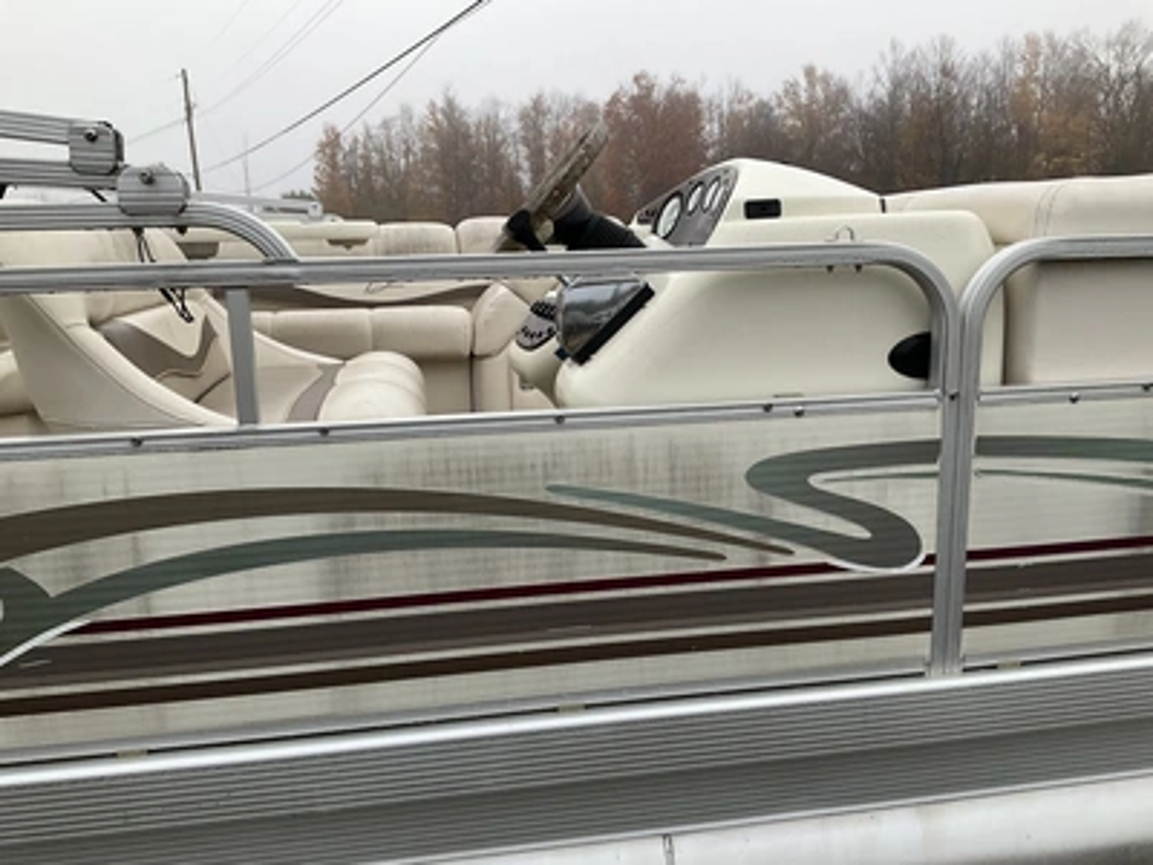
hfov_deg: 61.7
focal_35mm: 29
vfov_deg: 48.2
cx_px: 576
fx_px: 966
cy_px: 432
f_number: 1.8
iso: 20
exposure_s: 1/141
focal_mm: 3
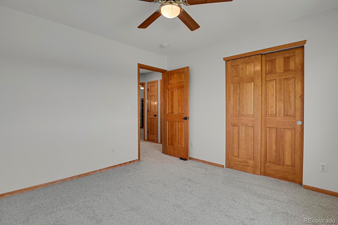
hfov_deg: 93.3
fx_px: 160
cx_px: 169
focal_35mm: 17
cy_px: 112
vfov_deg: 70.4
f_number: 8
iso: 7200
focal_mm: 17
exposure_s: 1/20
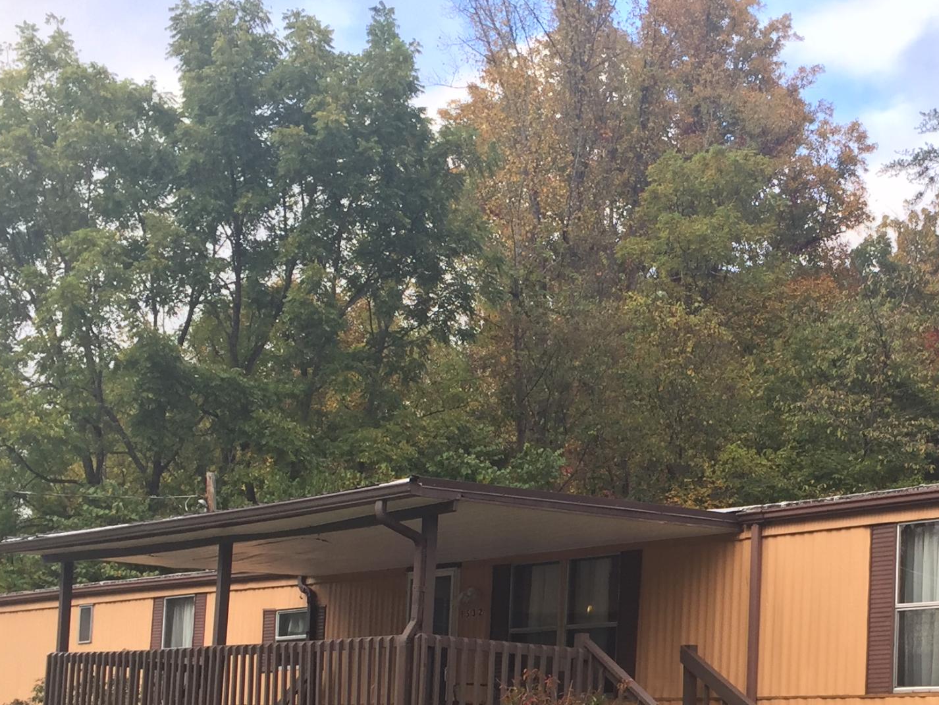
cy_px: 698
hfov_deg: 31.0
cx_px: 730
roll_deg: -3.3
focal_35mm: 61
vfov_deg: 23.1
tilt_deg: +5.4
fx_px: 1655
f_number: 2.2
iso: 32
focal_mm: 4.15
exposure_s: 1/297
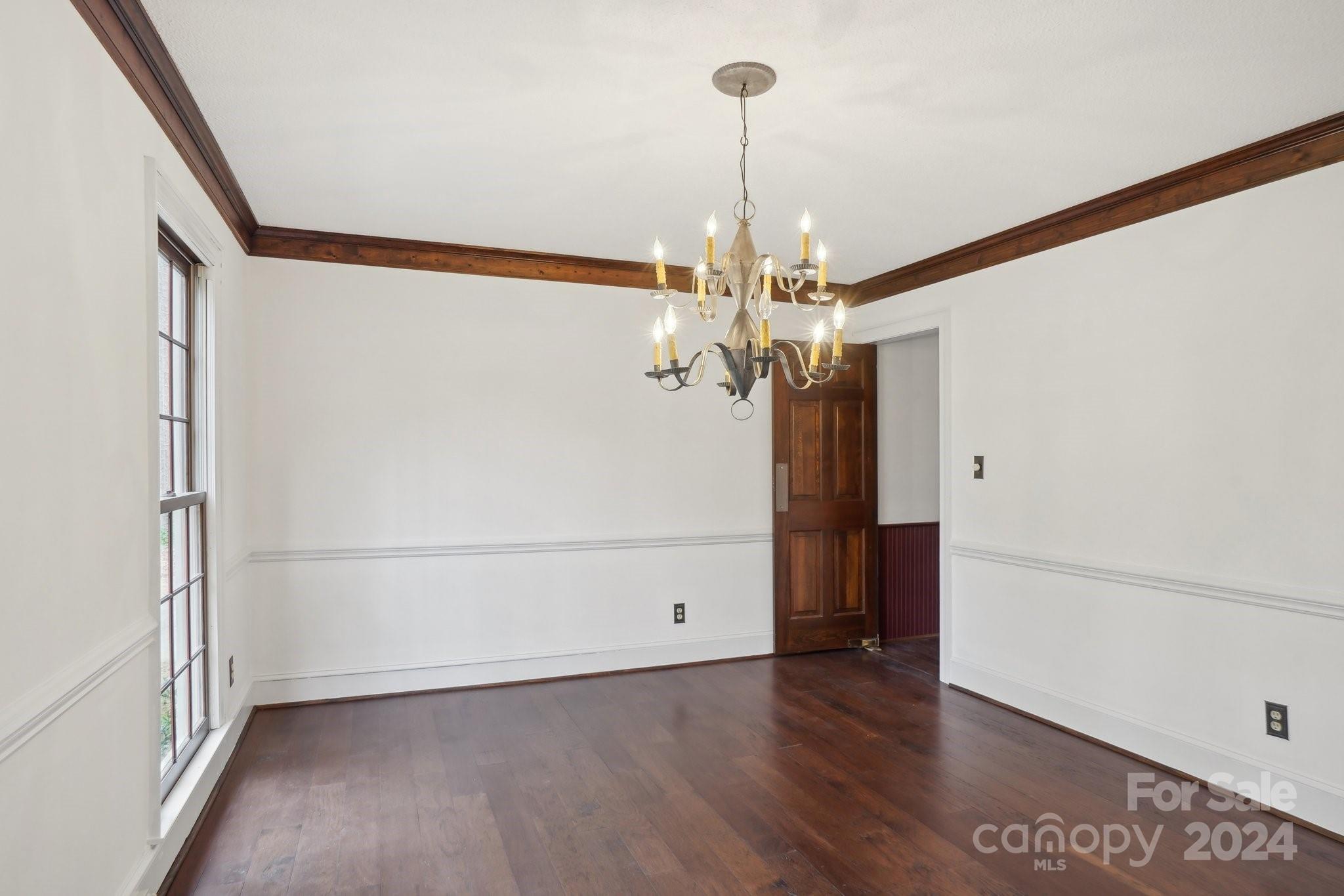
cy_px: 448
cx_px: 672
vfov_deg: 67.4
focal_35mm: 18
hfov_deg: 90.0
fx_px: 672
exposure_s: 1/15
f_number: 8
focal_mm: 18
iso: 400
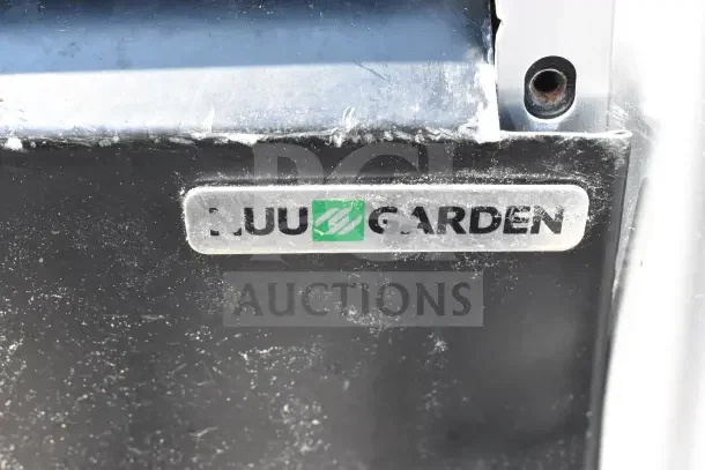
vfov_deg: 22.6
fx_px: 1175
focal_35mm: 60
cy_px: 235
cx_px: 352
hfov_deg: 33.4
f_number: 14
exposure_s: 1/800
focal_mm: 40
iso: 6400
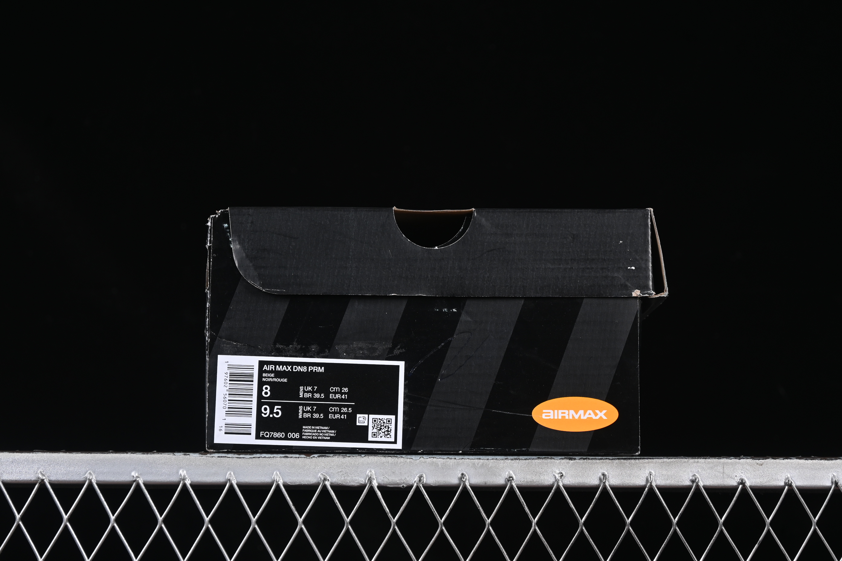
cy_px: 280
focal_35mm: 75
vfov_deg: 18.2
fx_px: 1754
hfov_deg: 27.0
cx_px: 421
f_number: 6.3
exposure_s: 1/60
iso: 160
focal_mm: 50
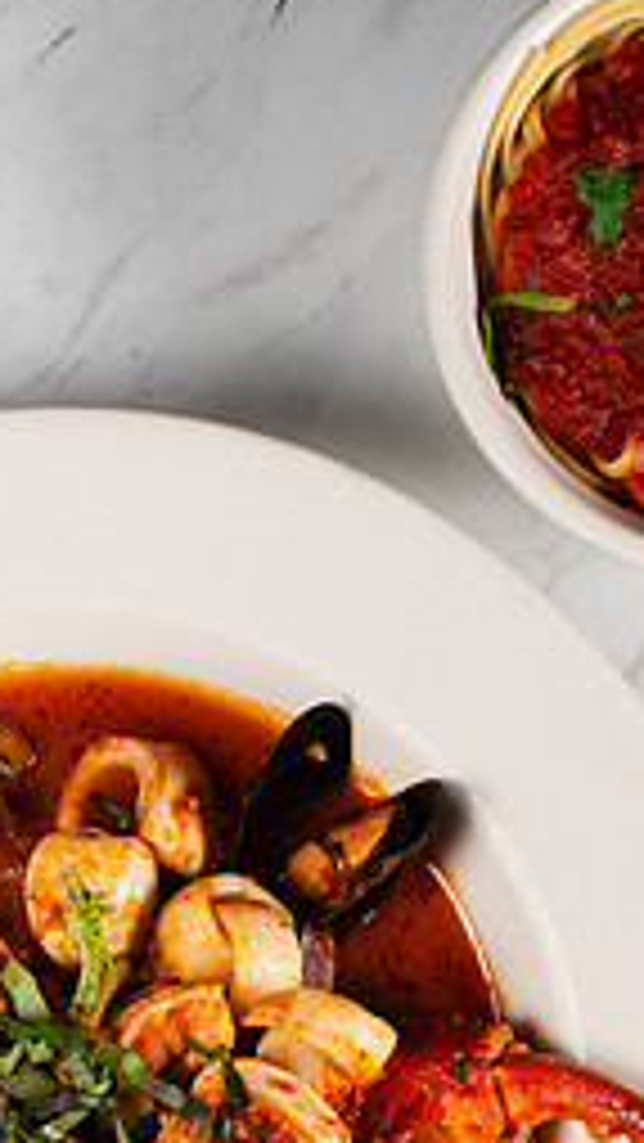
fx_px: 4702
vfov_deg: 13.8
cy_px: 969
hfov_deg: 7.8
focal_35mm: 155
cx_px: 303
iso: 200
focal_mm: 50
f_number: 10
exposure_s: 1/200
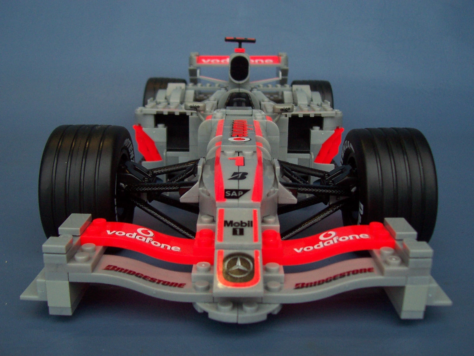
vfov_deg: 38.7
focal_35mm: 37
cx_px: 237
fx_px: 507
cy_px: 178
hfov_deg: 50.1
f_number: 2.8
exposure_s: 1/30
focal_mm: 5.6
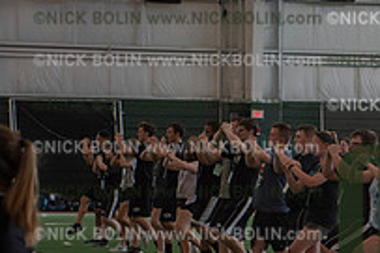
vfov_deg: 6.8
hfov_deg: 10.1
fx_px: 2109
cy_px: 235
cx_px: 470
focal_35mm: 200
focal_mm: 70
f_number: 3.2
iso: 640
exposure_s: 1/320
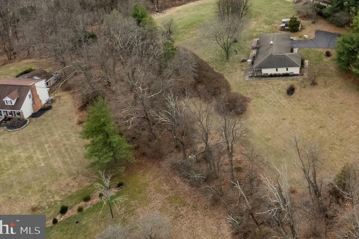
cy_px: -28
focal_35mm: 50
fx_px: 498
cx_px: 366
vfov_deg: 25.0
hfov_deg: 35.5
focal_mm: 8.38
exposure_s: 1/320
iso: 120
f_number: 2.8
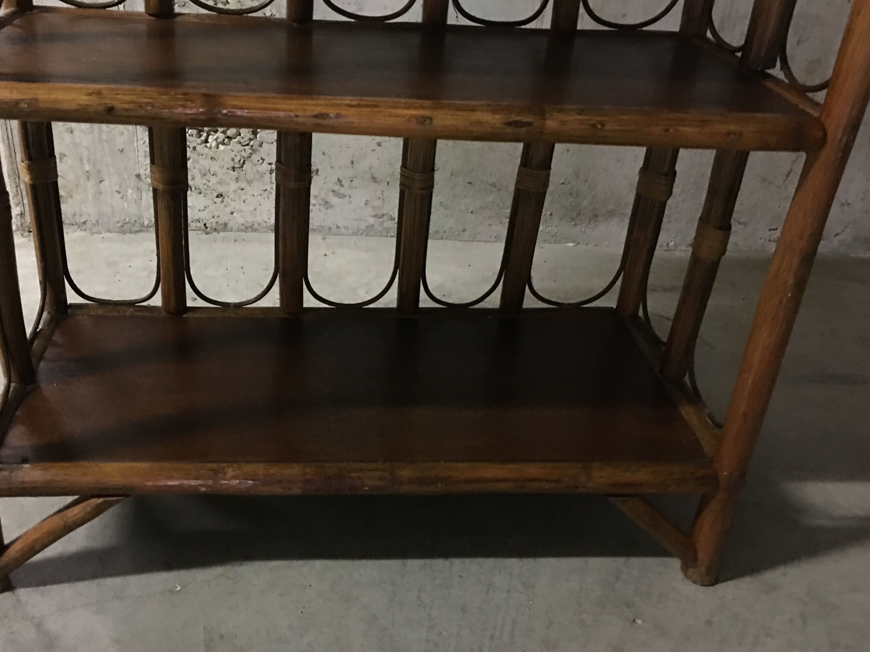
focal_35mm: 34
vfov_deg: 41.8
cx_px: 370
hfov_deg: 53.7
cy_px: 306
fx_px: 854
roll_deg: -3.7
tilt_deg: -28.6
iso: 125
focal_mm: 4.15
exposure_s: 1/4
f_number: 2.2
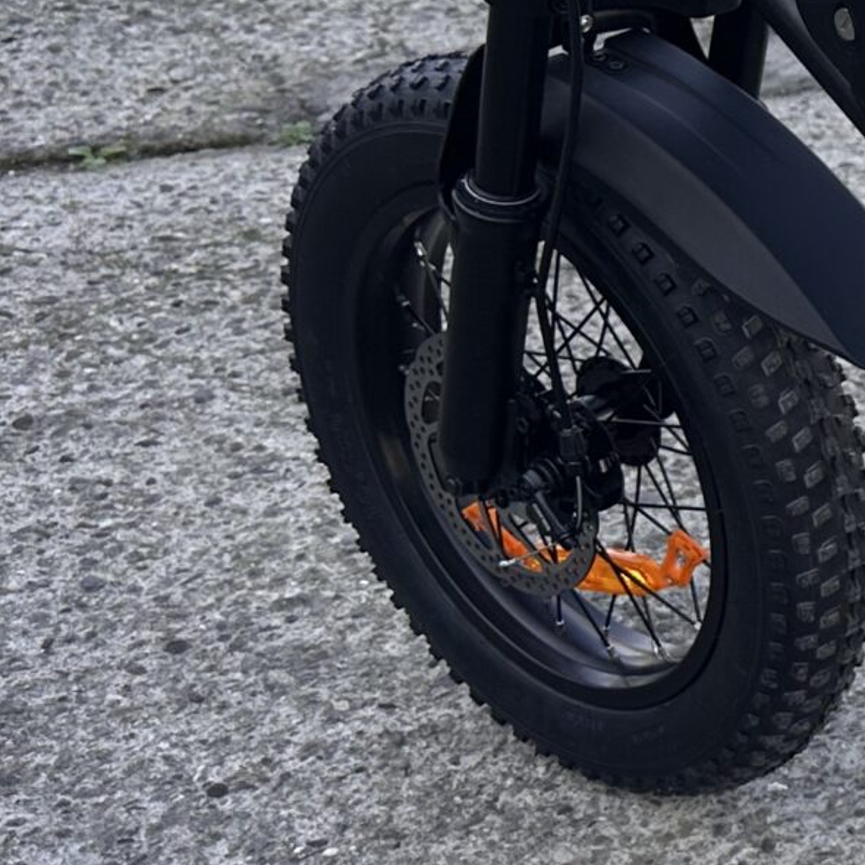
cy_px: 202
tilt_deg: -23.5
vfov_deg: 18.7
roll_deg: -4.6
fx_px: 2601
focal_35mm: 92
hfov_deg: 15.5
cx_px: 1664
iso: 80
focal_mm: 6.86
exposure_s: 1/1183
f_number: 1.78
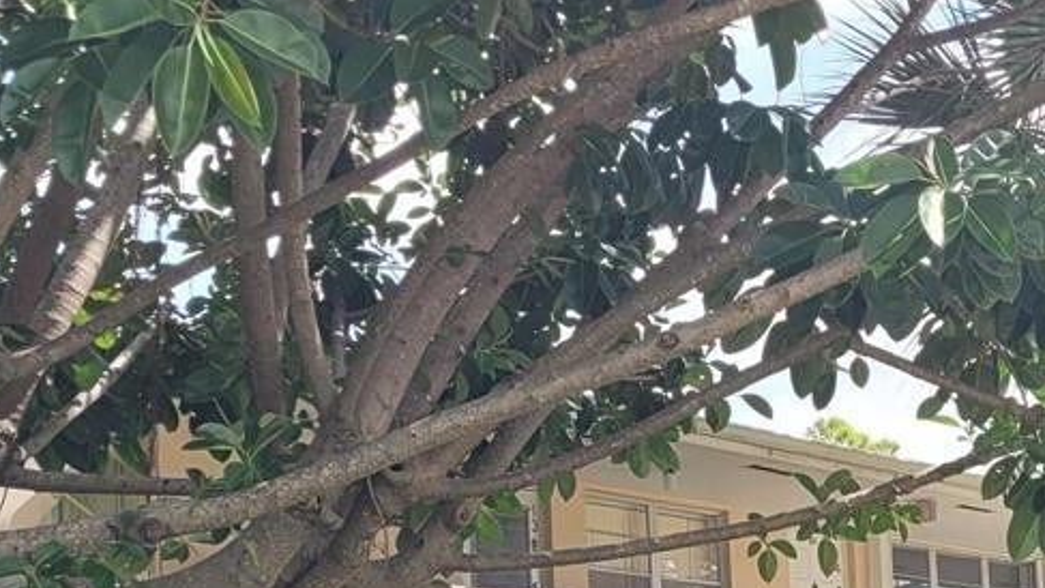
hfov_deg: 22.4
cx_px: 910
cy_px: 667
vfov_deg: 12.8
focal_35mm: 93
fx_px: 2577
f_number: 1.8
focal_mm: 5.4
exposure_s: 1/754
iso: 40
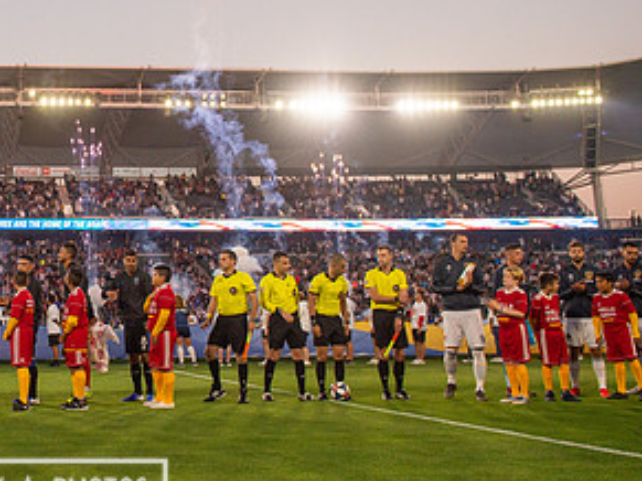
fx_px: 853
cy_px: 158
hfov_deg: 37.2
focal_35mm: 46
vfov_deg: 31.2
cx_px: 11
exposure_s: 1/1600
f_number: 4
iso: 640
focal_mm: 24
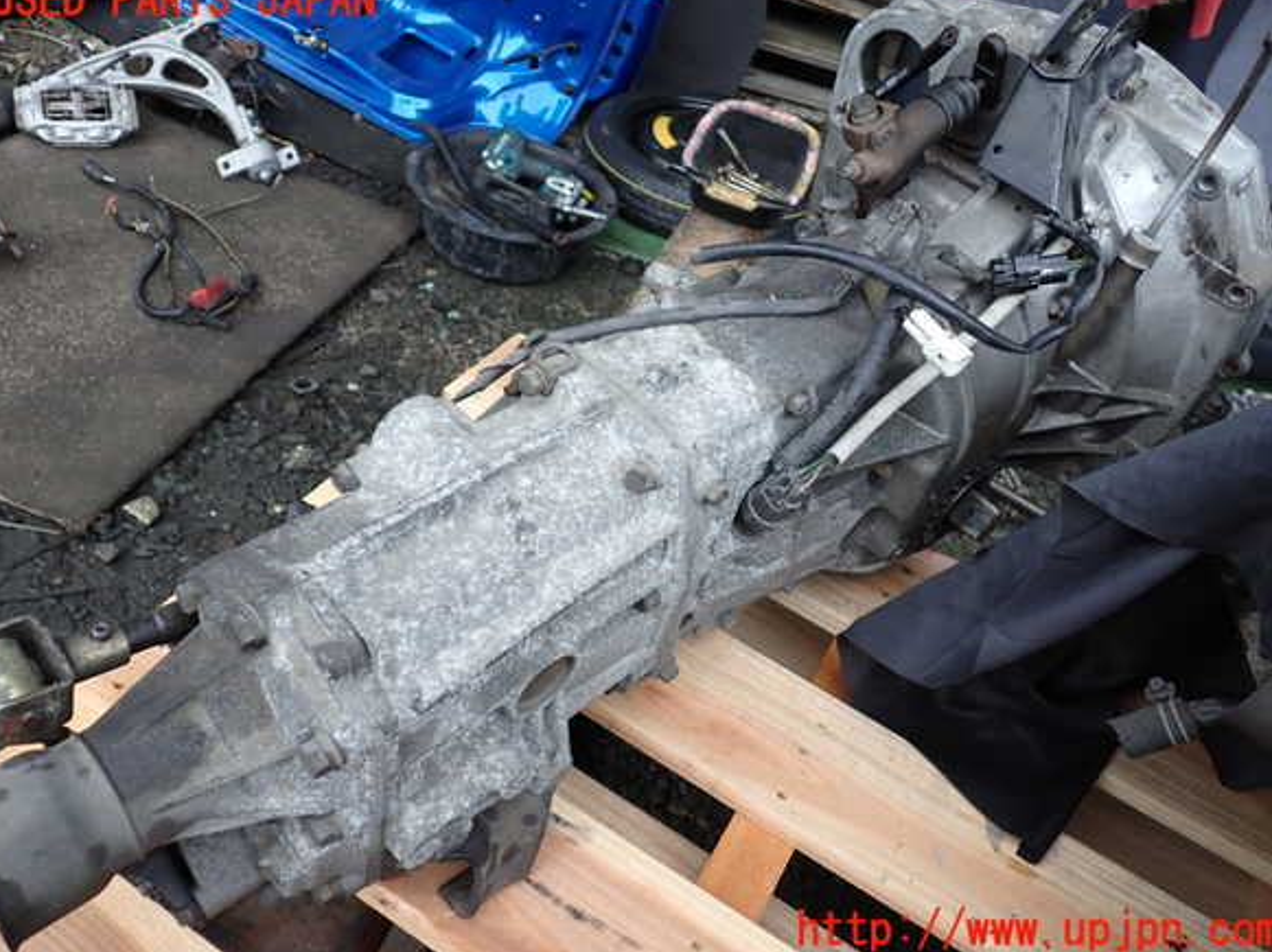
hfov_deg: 58.4
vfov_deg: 45.4
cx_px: 635
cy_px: 466
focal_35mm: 31
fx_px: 1138
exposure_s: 1/200
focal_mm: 5.4
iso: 100
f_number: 2.3
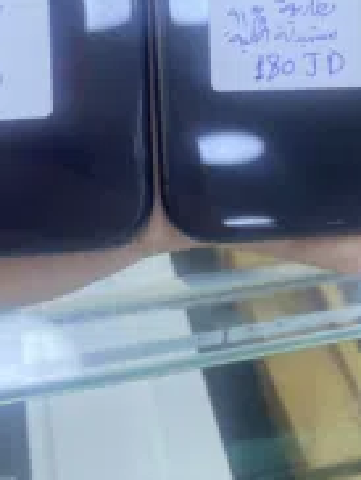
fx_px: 791
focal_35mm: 57
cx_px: 142
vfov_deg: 31.1
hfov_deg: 25.7
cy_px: -5
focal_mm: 4.25
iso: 32
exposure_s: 1/141
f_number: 1.8
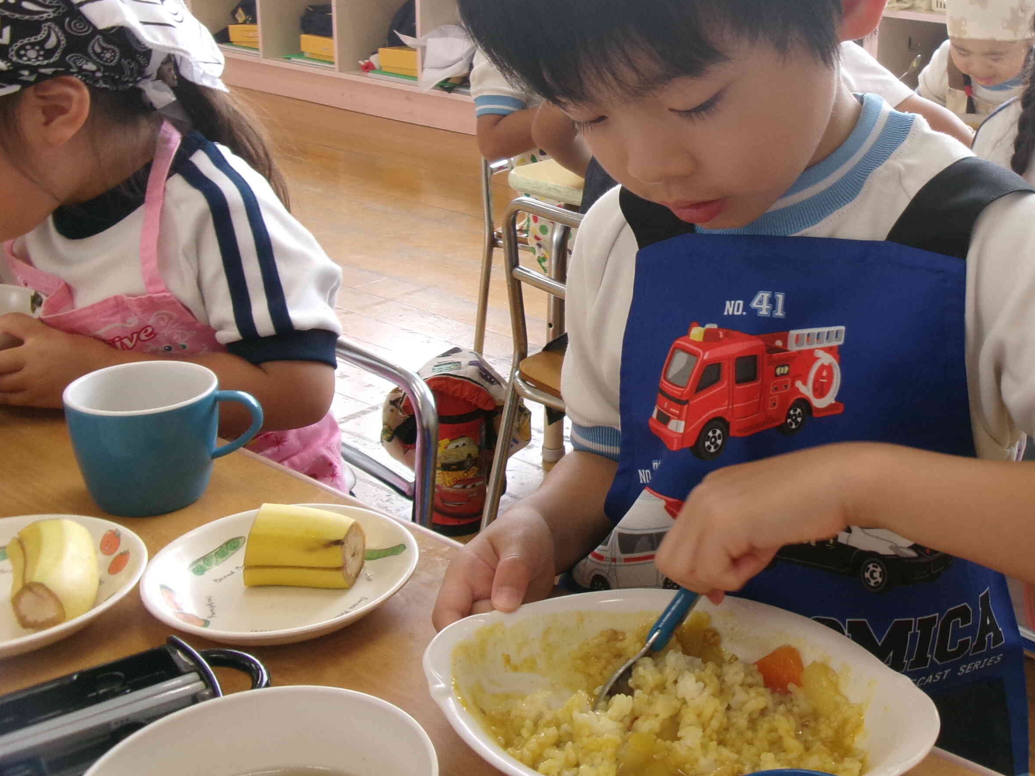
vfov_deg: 33.3
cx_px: 762
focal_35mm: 43
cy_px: 267
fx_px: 1286
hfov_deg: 42.6
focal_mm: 5.1
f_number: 3.9
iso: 180
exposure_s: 1/60
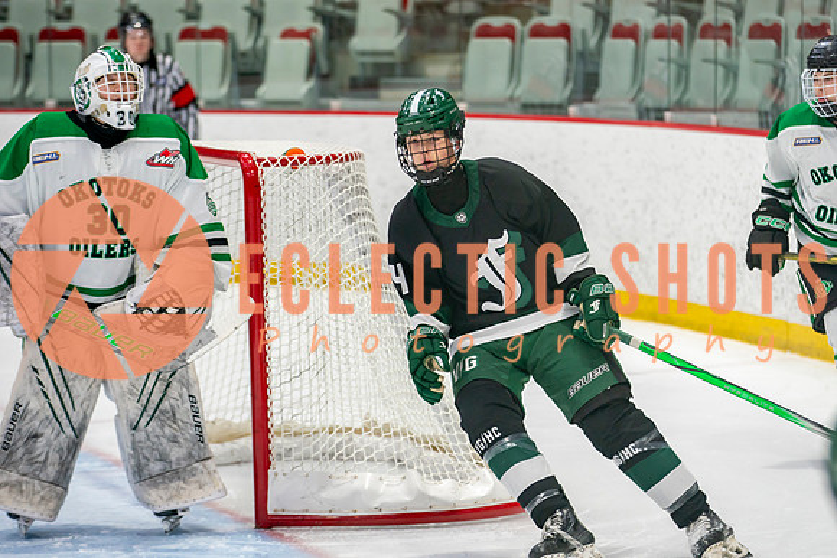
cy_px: 207
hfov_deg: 11.3
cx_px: 527
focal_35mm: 183
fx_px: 4245
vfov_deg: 7.5
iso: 1000
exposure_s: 1/640
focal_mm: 145
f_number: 3.2
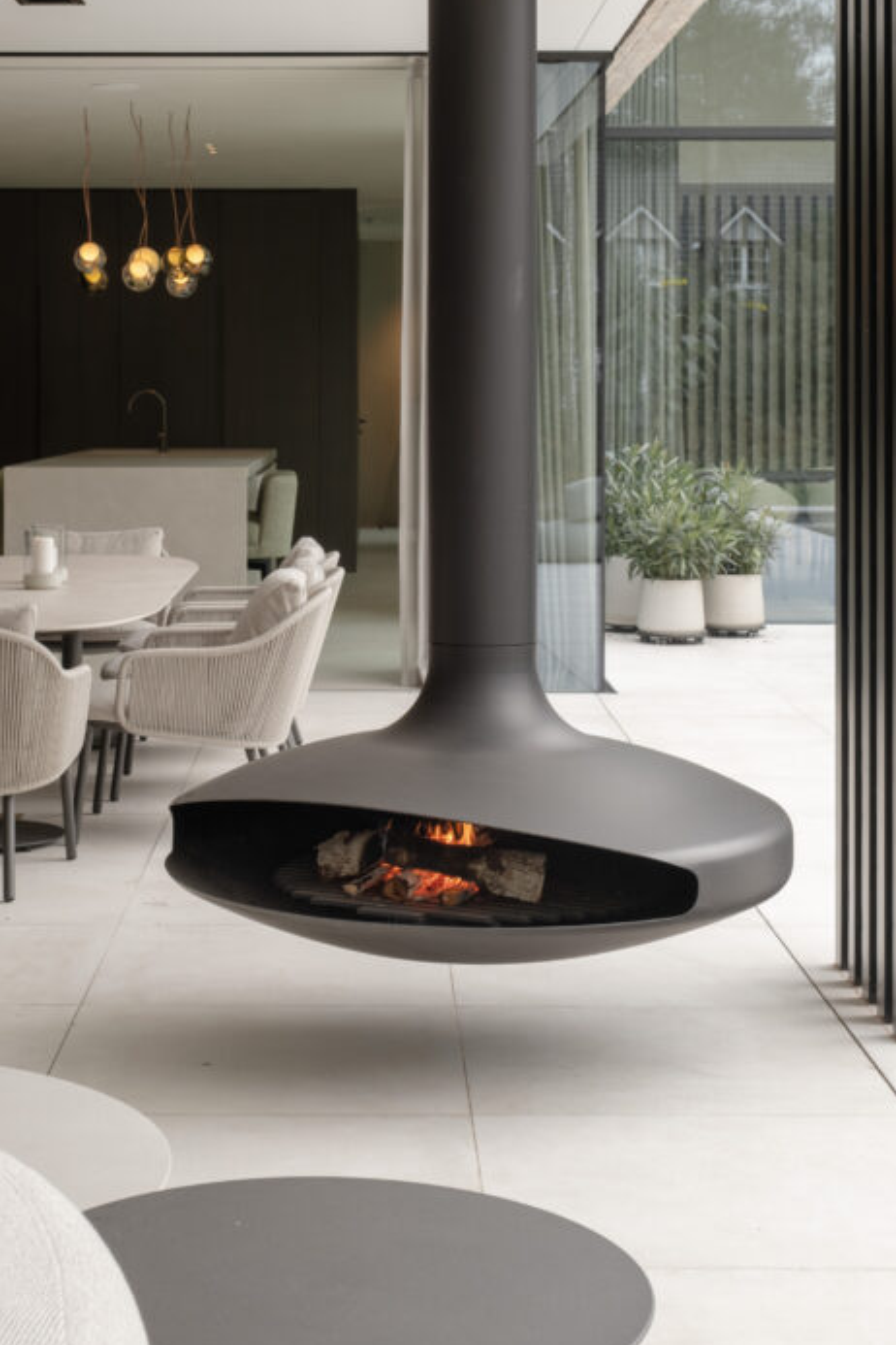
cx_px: 321
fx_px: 2426
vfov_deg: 30.7
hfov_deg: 20.9
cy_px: 425
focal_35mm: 65
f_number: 6.4
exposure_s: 1/10
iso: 160
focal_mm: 29.2
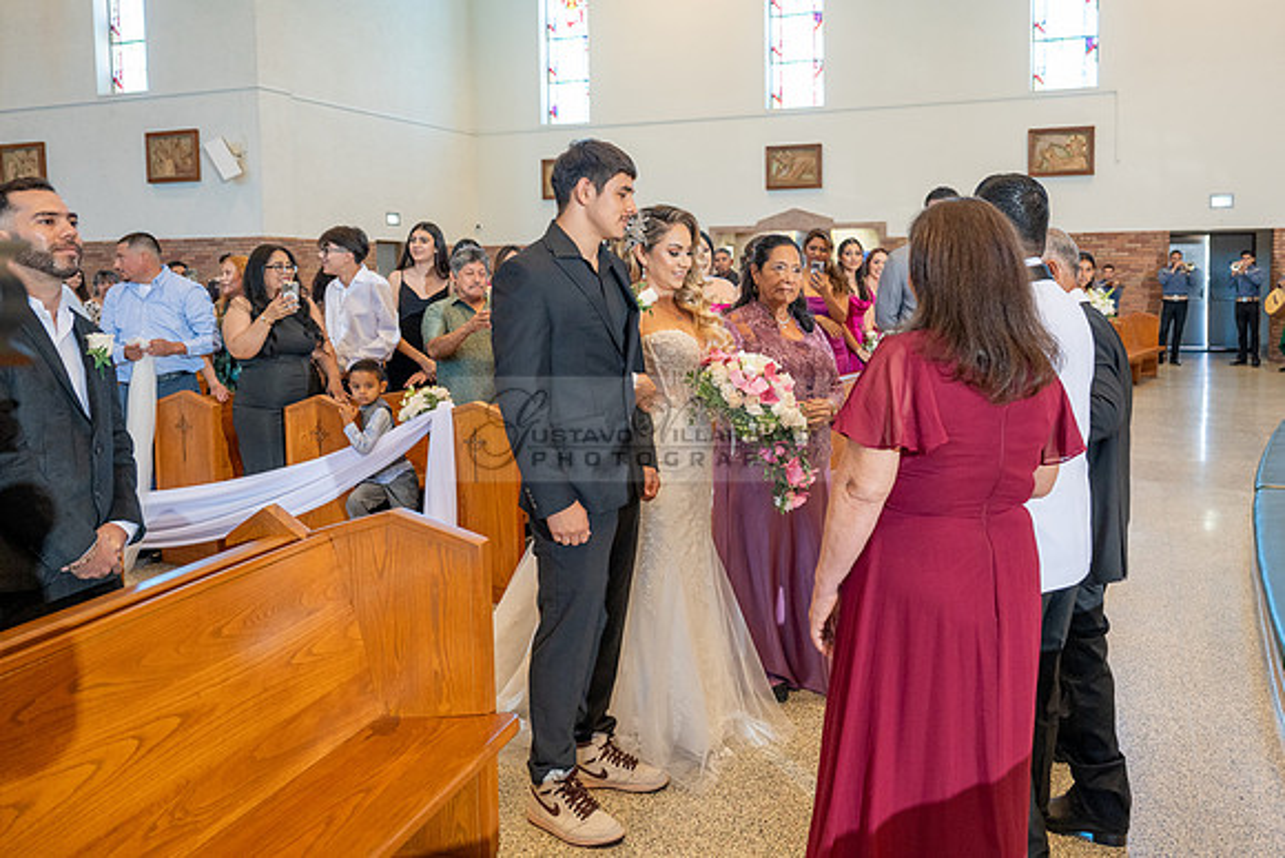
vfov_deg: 45.3
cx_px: 767
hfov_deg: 63.7
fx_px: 1023
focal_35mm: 29
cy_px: 346
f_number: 3.2
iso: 1000
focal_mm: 24
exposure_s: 1/200
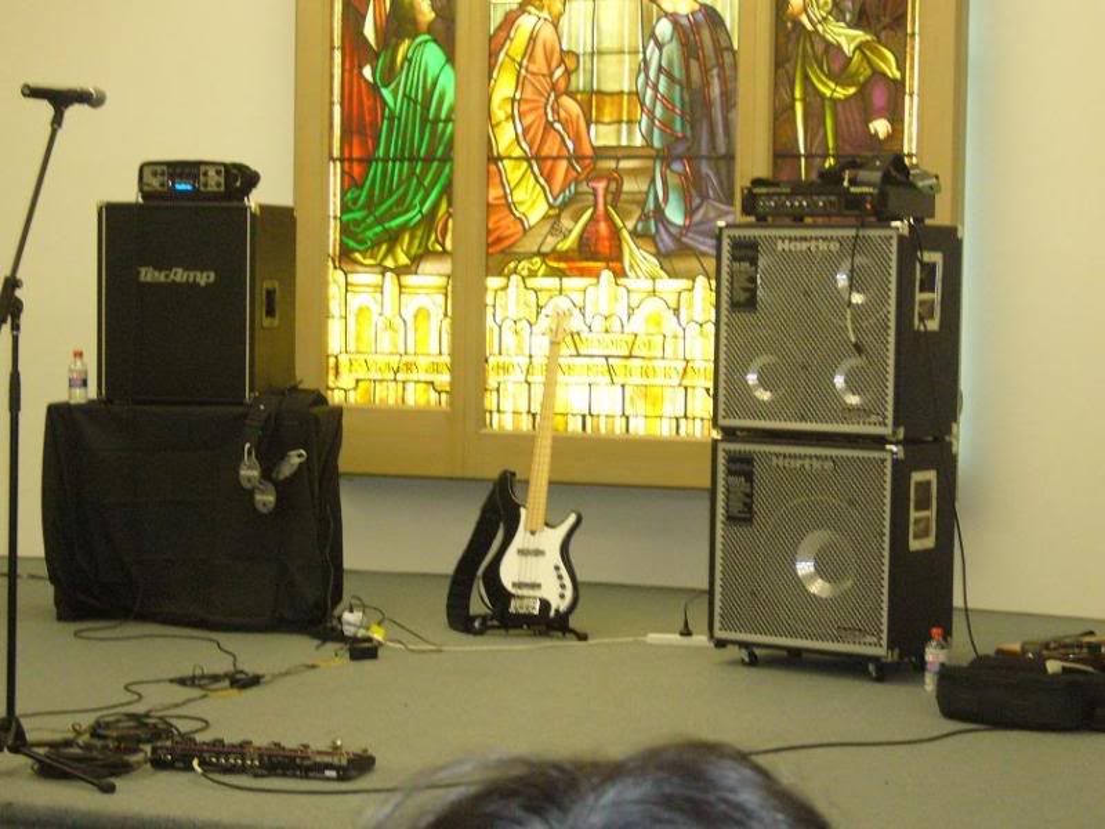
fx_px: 2681
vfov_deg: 17.6
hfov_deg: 23.3
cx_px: 552
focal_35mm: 84
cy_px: 414
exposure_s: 1/30
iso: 400
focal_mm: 13.9
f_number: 4.4
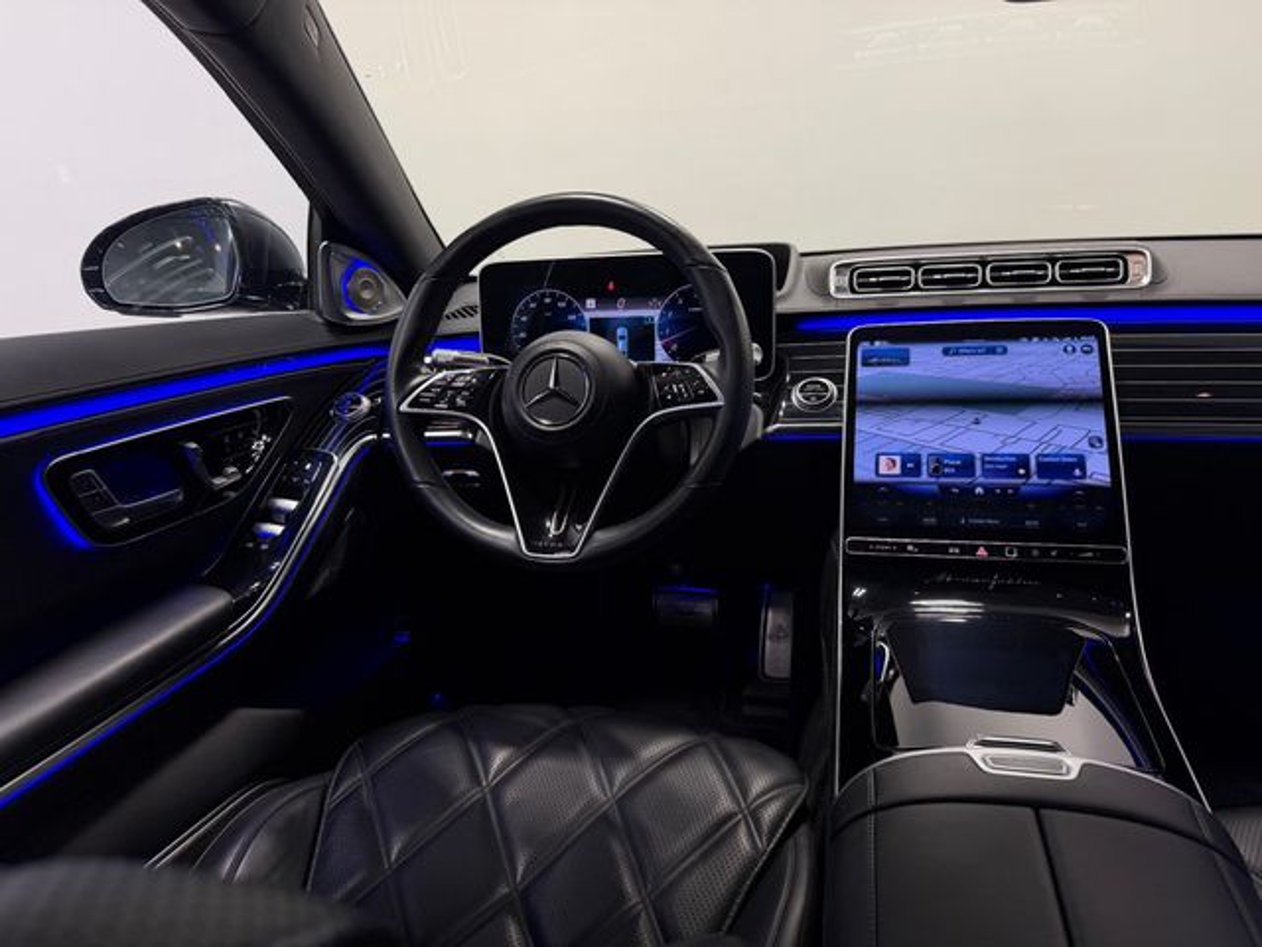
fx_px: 875
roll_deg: +3.0
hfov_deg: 71.6
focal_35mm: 24
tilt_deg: -15.1
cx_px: 631
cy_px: 474
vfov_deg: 56.8
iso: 64
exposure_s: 1/121
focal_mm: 6.76
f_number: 1.78
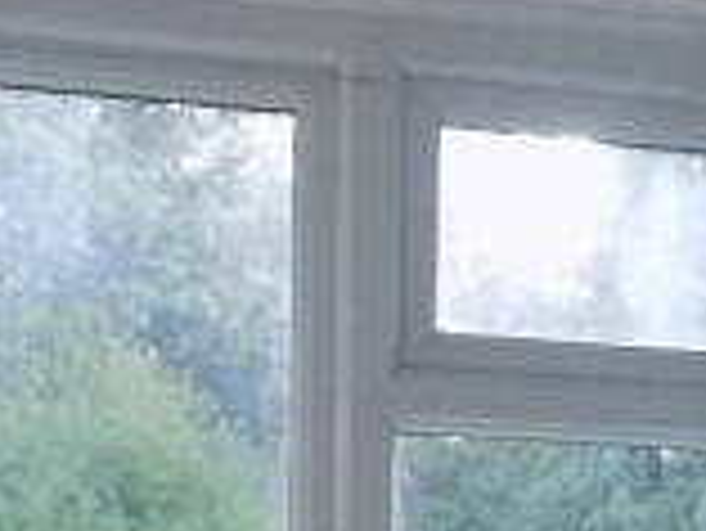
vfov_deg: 9.0
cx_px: 1174
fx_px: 3062
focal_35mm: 150
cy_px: 1269
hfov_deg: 12.3
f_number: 3.1
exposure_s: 1/30
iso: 180
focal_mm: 4
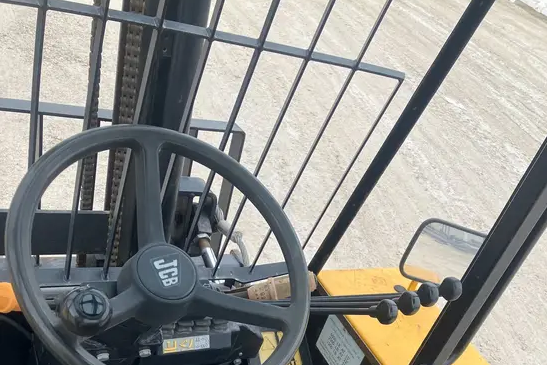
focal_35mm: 39
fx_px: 593
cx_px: 274
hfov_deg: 49.5
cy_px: 354
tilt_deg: -39.4
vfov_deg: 31.9
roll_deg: -24.6
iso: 32
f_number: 1.8
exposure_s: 1/392
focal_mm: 3.99
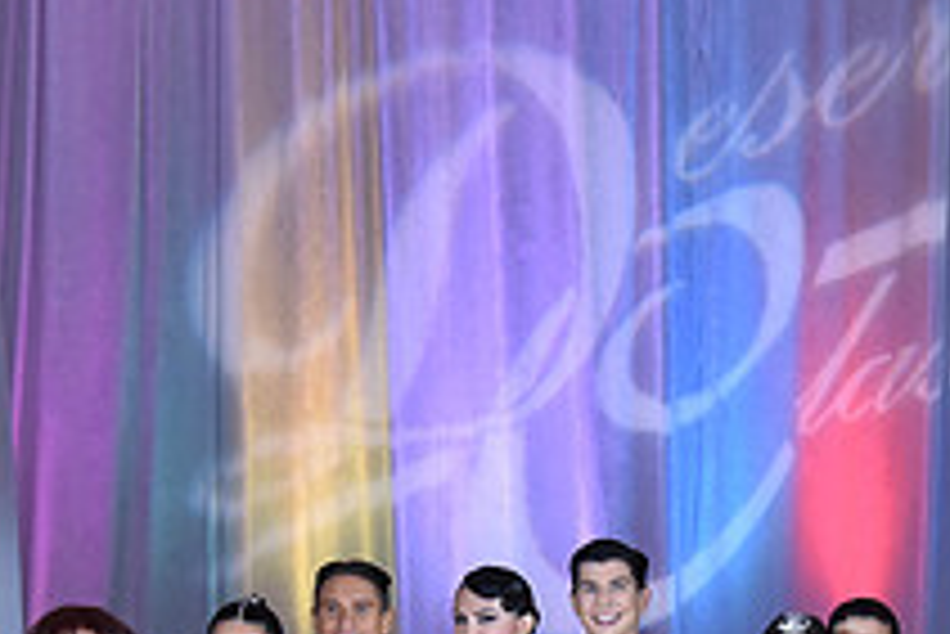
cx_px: 828
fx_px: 3486
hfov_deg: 15.4
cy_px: 848
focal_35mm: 132
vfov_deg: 10.2
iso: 2000
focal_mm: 48
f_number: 5.6
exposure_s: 1/250
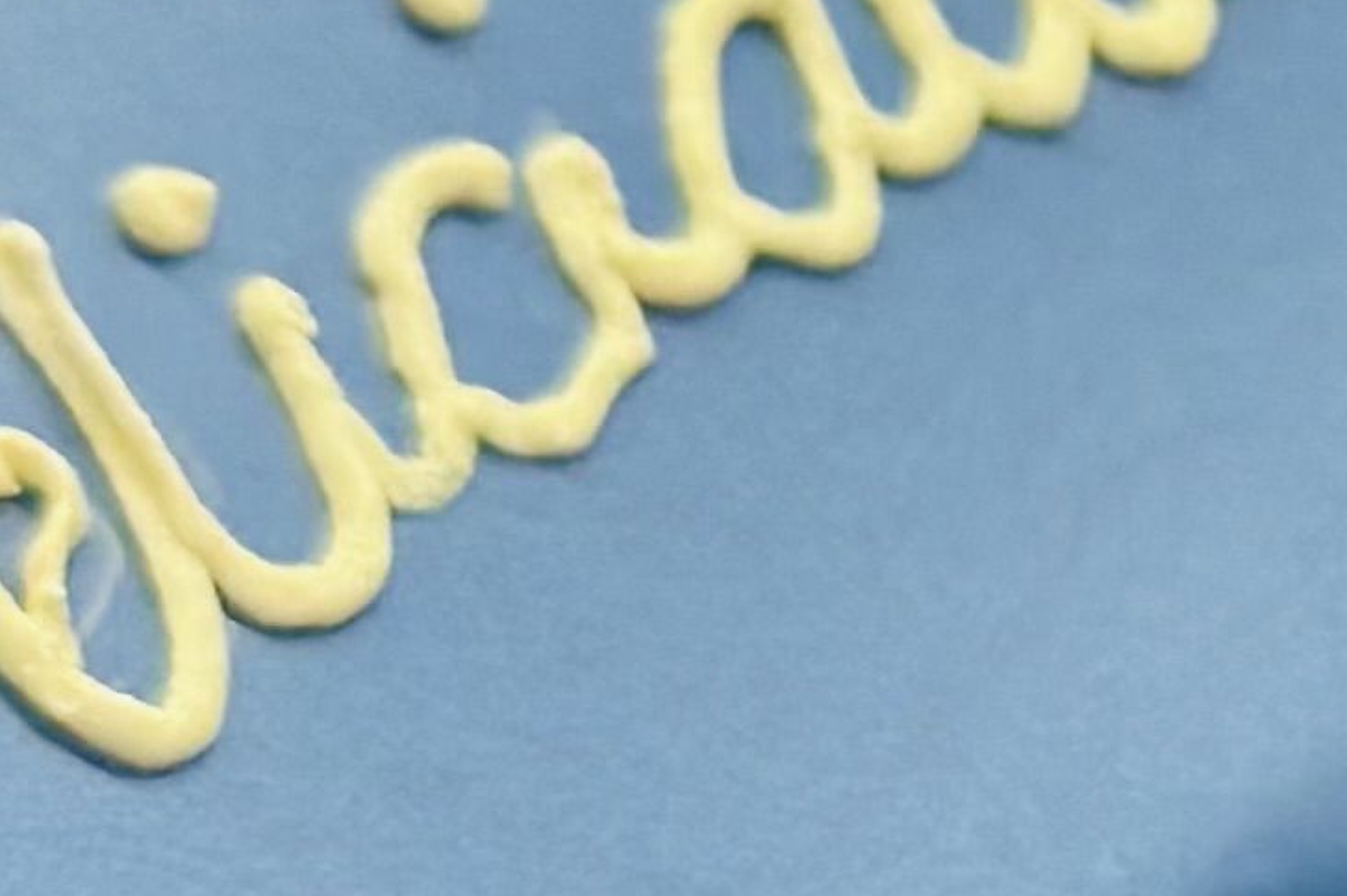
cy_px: 367
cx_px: 2562
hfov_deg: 7.2
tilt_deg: -32.5
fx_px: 10359
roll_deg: -0.5
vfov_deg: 5.0
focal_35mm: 277
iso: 250
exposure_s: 1/60
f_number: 1.78
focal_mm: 6.86
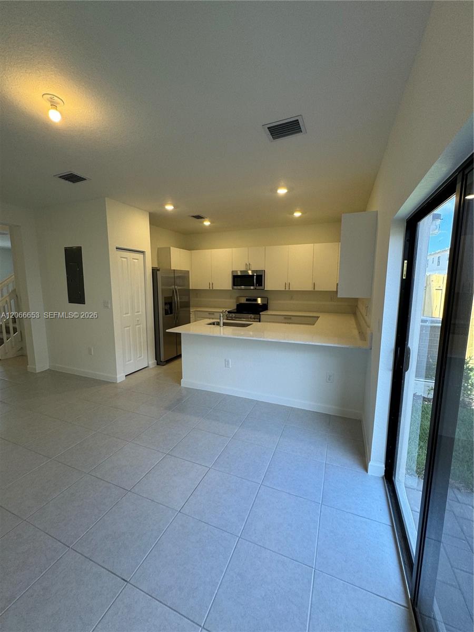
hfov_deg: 85.7
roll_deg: +0.2
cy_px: 316
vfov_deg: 102.1
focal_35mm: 14
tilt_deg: -7.6
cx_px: 237
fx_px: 256
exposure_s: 1/120
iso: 100
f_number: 2.2
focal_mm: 2.22
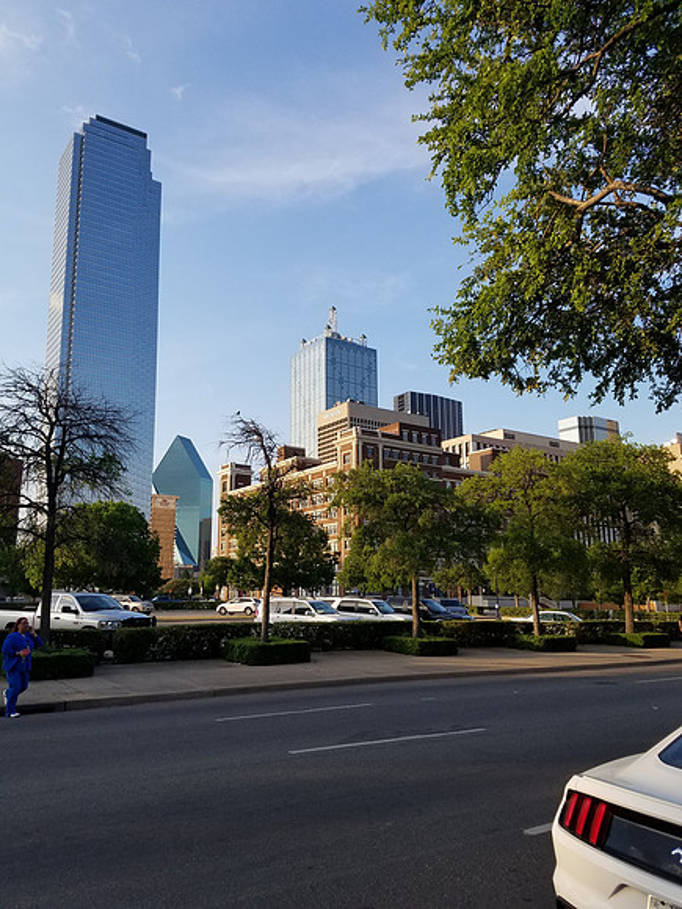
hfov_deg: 53.1
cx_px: 341
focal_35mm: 26
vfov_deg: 67.3
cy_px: 454
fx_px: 683
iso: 50
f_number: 1.7
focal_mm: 4.2
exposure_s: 1/1200
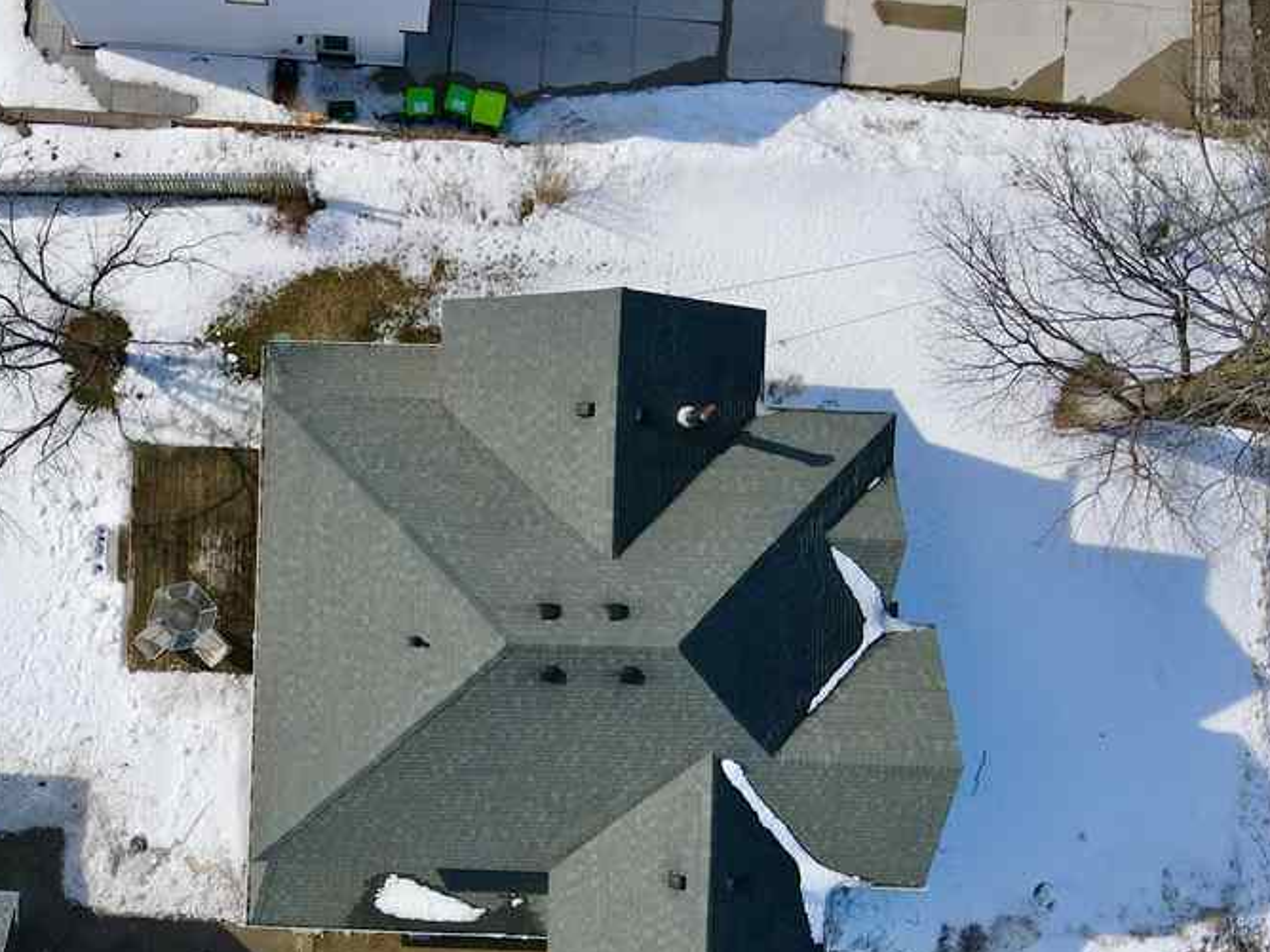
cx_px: 369
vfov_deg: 31.3
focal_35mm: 46
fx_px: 1688
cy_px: 629
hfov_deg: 40.4
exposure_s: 1/1250
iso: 100
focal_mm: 4.5
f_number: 2.8
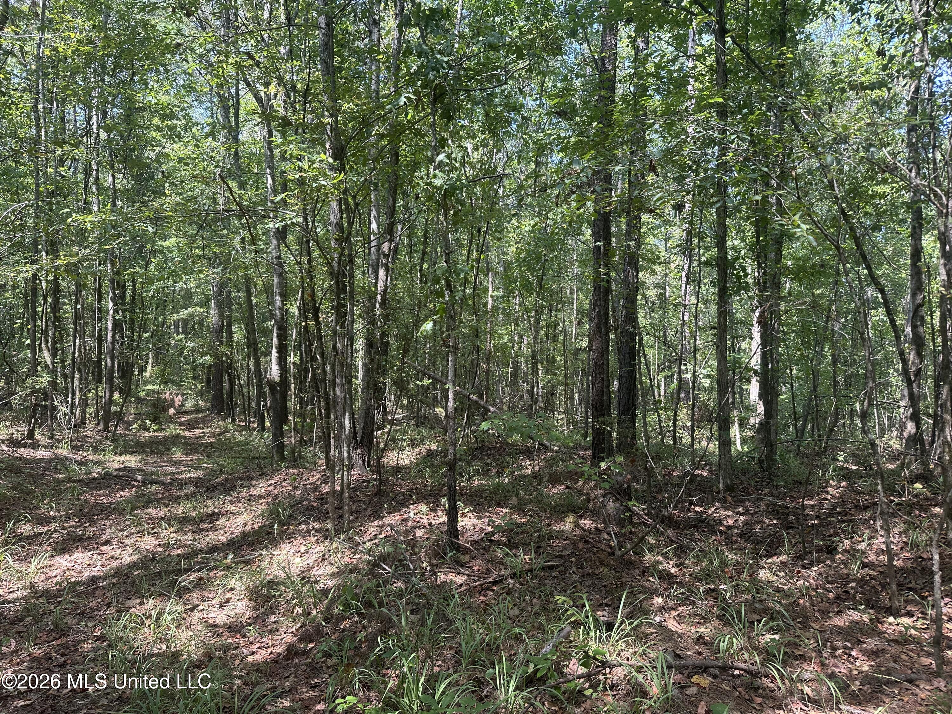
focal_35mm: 24
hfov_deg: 71.6
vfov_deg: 56.8
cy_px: 357
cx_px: 476
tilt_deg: -0.9
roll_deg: -0.3
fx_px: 660
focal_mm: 6.86
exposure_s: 1/264
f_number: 1.78
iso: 80
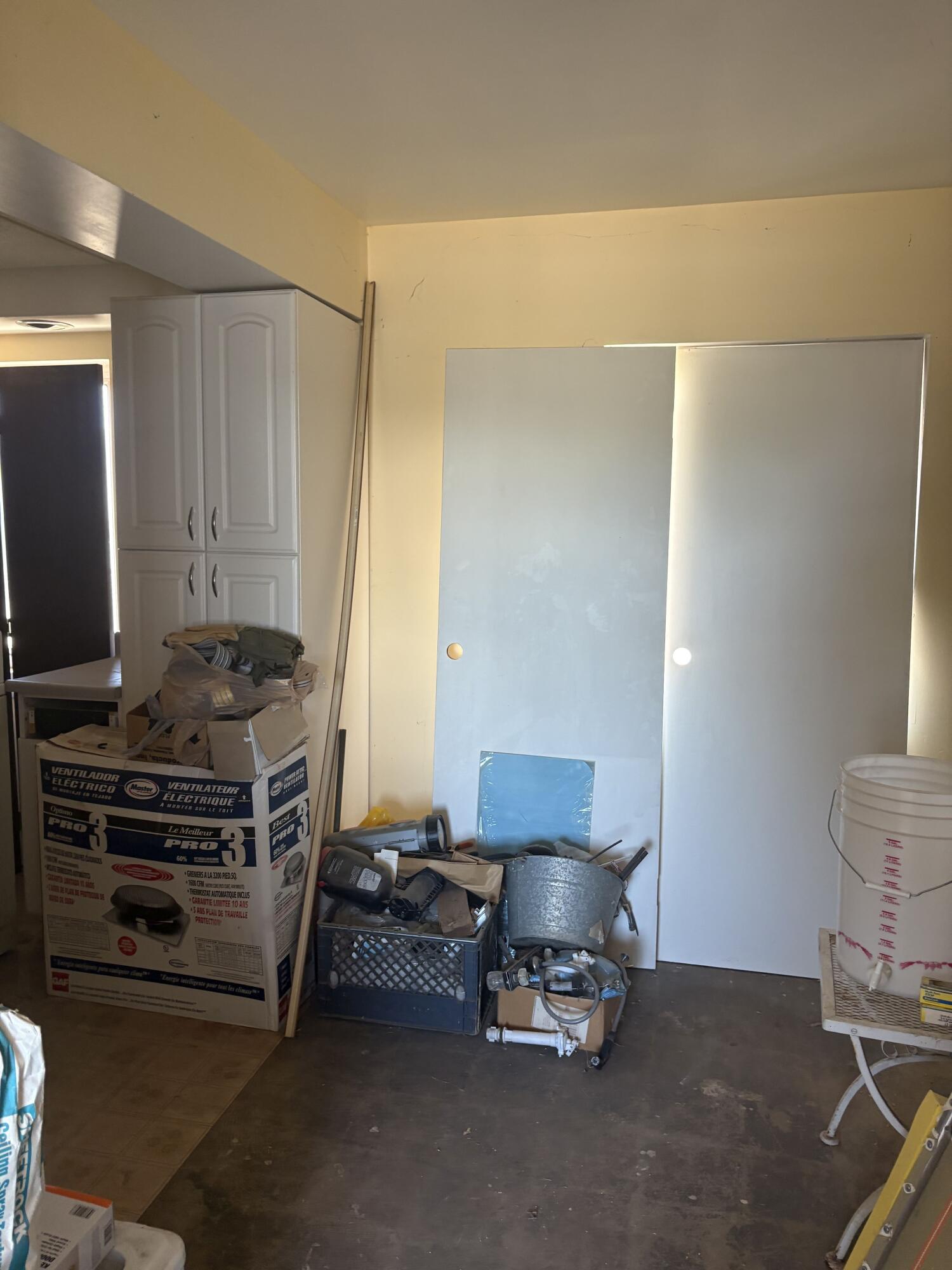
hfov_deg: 53.1
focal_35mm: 26
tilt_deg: -5.5
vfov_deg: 67.3
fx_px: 953
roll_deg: -1.0
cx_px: 476
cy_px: 635
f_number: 1.6
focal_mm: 5.96
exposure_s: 1/60
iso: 160
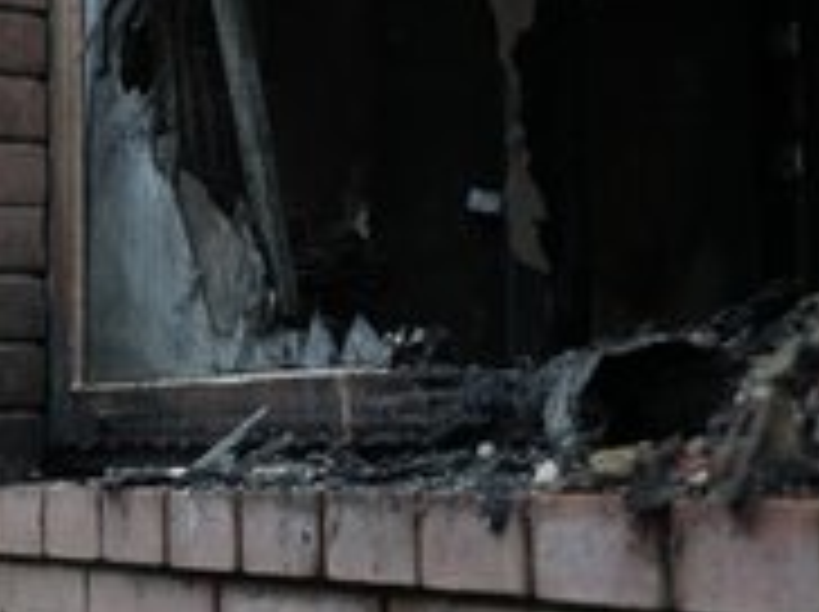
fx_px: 2103
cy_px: 227
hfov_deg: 22.0
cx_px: 351
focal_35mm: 89
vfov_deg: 16.5
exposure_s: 1/640
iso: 2000
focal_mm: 42
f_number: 4
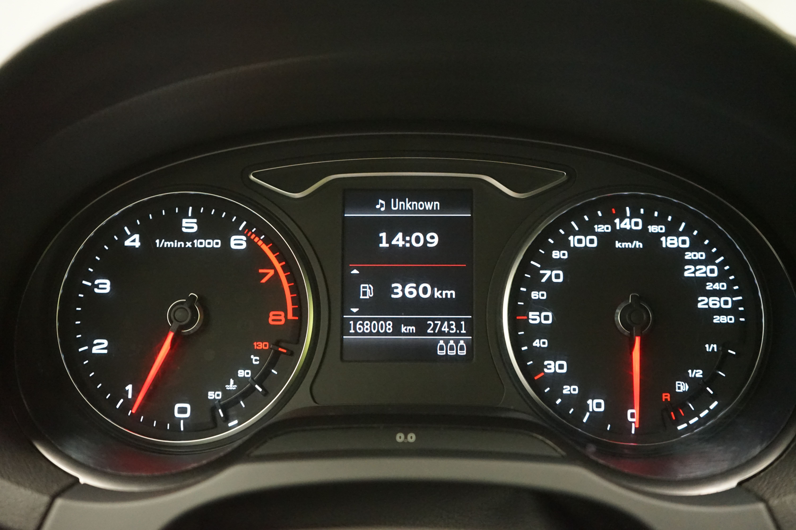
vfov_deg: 31.9
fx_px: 929
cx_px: 398
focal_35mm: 42
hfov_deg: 46.4
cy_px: 265
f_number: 4.5
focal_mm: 42
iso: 6400
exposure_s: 1/25
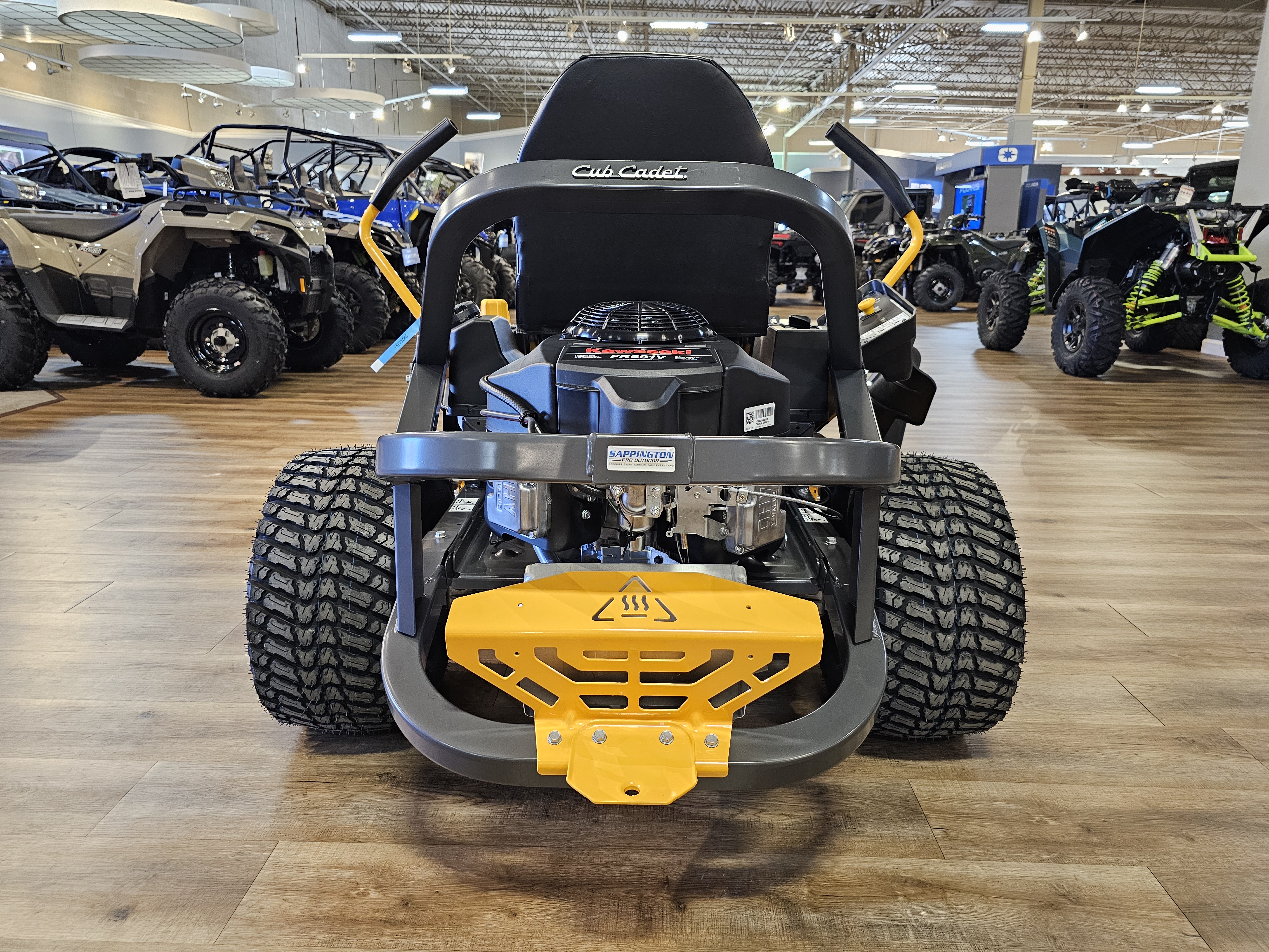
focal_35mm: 23
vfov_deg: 58.9
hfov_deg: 73.9
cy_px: 476
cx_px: 634
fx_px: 843
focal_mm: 6.3
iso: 500
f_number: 1.7
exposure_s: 1/60
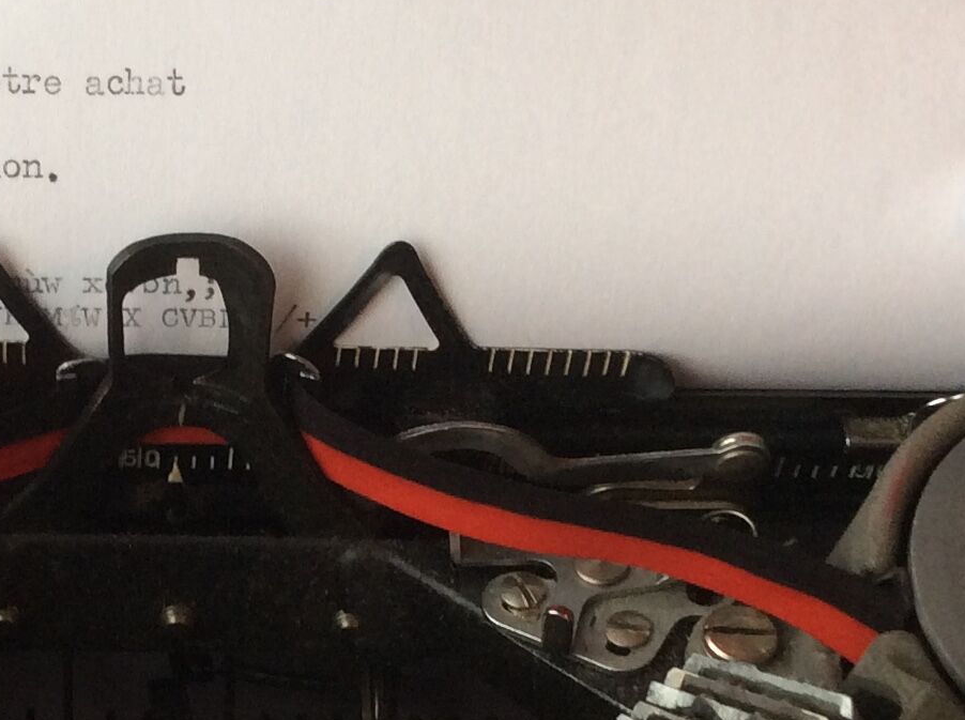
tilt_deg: -63.5
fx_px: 2560
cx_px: 94
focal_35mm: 92
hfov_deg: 20.9
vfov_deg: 15.8
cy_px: 681
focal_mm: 3.3
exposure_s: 1/50
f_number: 2.4
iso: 40
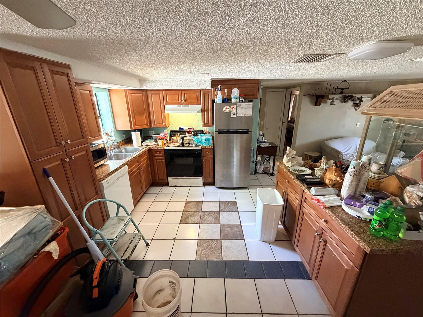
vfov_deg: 85.7
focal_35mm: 14
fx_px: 171
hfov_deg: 102.1
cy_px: 158
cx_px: 212
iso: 640
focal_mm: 2.22
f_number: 2.2
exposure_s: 1/60
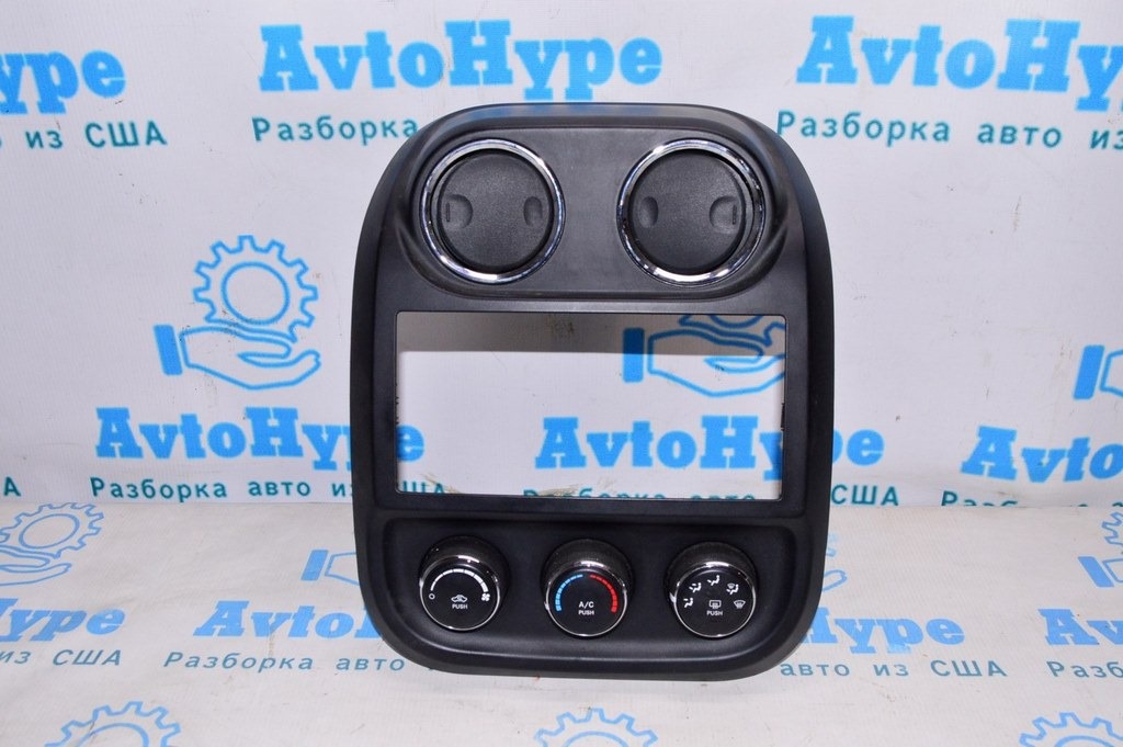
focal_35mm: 33
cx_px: 562
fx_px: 1029
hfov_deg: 57.3
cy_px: 374
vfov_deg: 39.9
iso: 1600
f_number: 8
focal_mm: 22
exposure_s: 1/160
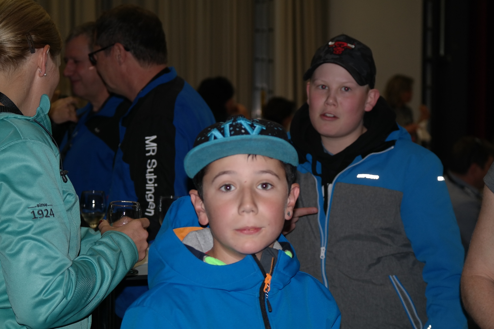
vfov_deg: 17.7
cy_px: 164
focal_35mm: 77
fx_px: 1056
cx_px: 247
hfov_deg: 26.3
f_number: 4
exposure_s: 1/80
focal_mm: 50
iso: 400
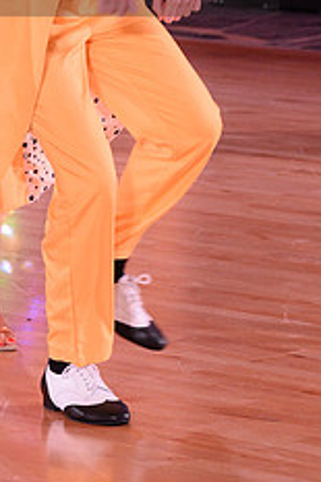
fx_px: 4326
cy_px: -52
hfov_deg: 4.2
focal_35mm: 323
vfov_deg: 6.4
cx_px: -5
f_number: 6.3
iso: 4000
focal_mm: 130
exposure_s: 1/250
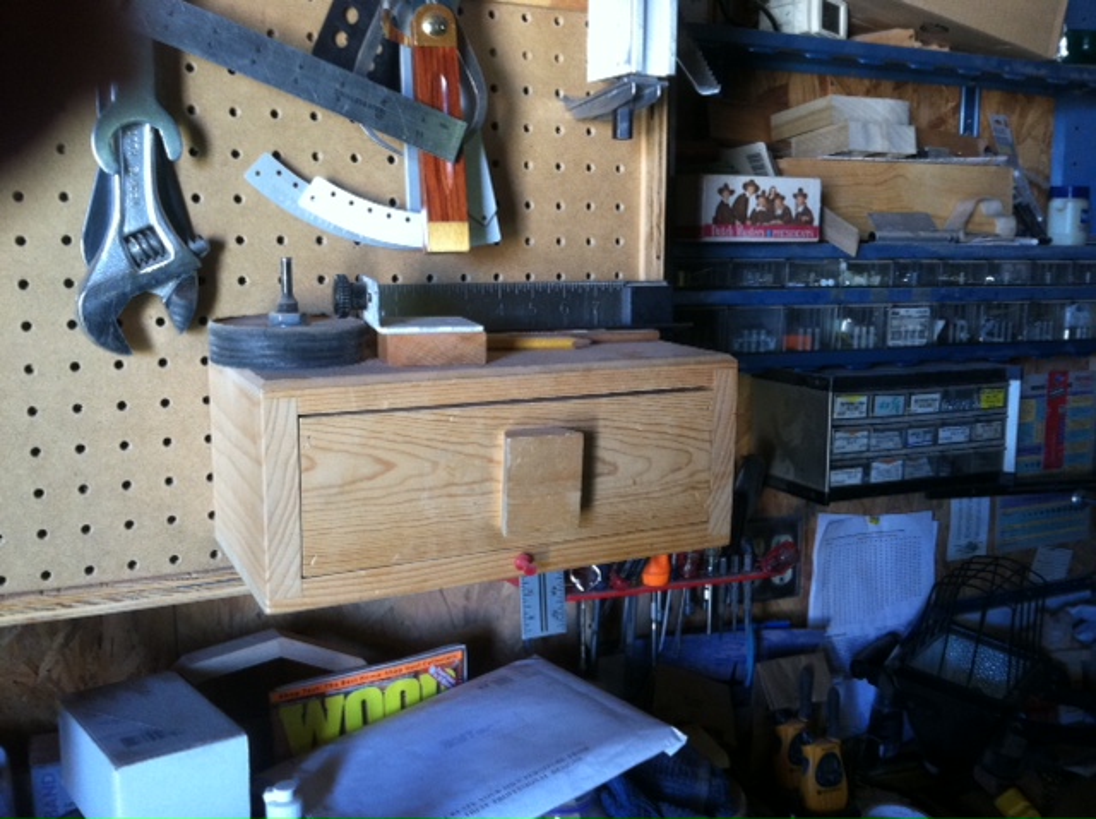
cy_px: 410
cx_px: 548
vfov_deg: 40.6
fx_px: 1106
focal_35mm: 35
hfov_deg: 52.7
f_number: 2.8
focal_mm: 3.85
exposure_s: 1/15
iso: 160
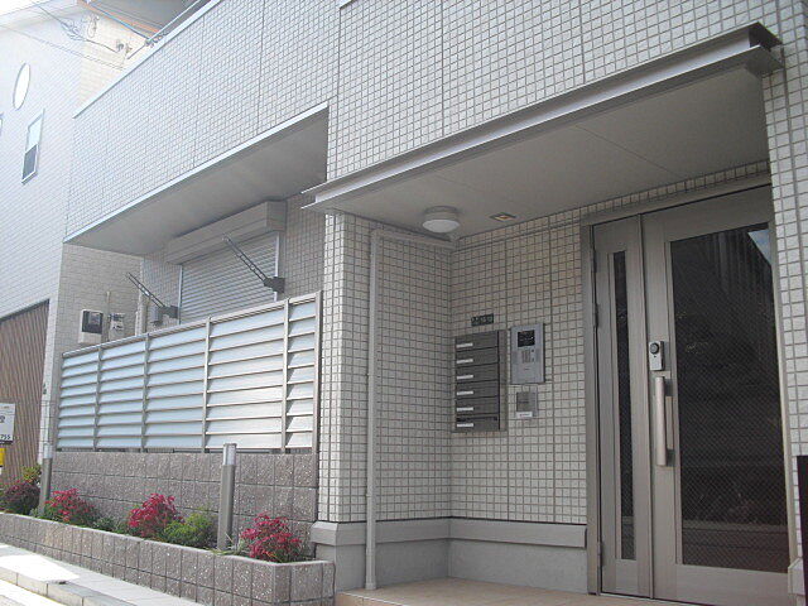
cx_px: 404
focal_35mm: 36
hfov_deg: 51.4
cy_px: 303
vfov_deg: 39.7
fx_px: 840
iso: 100
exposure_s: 1/80
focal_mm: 6.3
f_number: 7.8
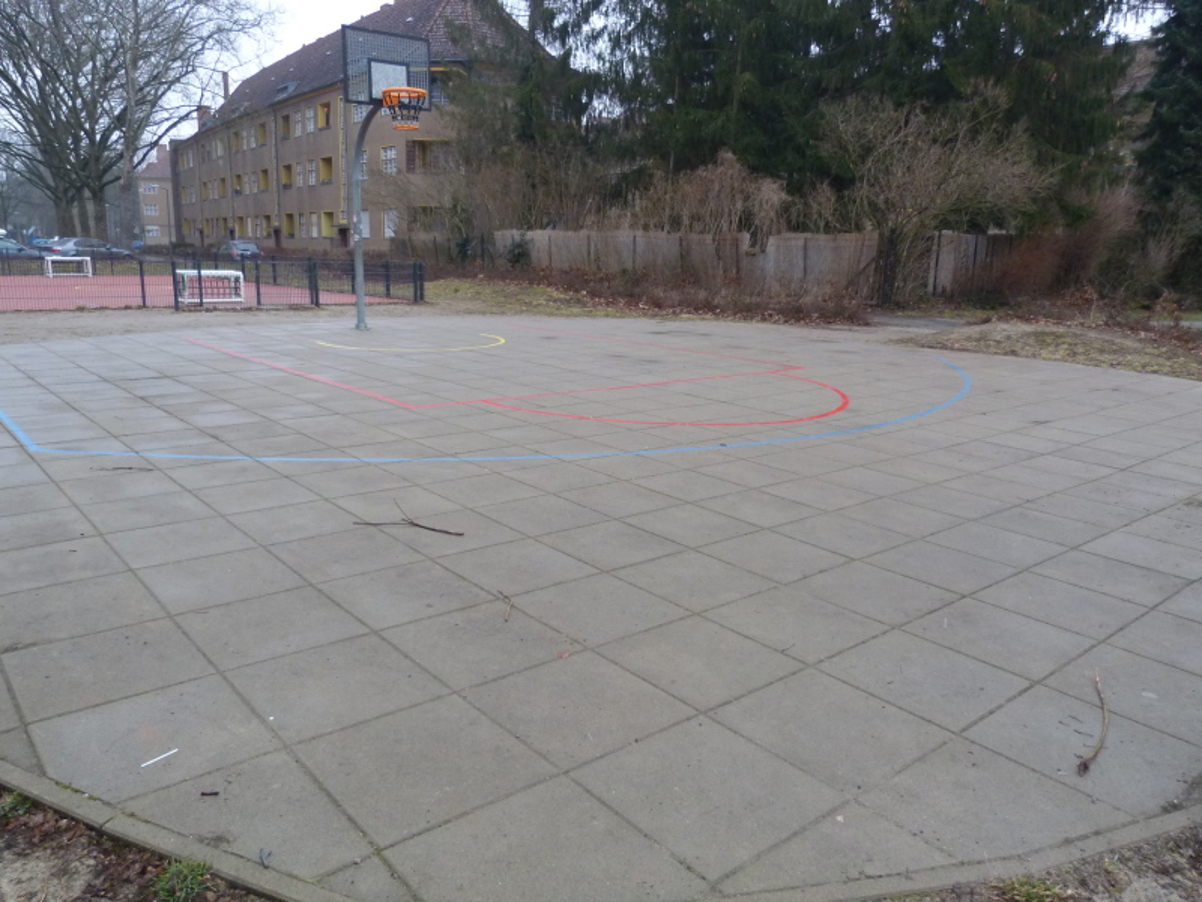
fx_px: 868
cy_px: 451
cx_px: 601
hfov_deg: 69.4
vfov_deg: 54.9
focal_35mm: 25
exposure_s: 1/125
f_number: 2.8
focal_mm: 4.5
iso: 200
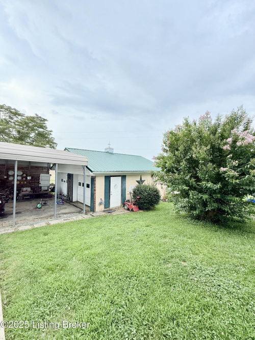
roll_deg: -0.3
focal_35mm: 14
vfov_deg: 102.1
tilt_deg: -0.8
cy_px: 170
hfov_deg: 85.7
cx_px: 128
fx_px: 138
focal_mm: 2.22
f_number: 2.2
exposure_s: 1/559
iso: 50
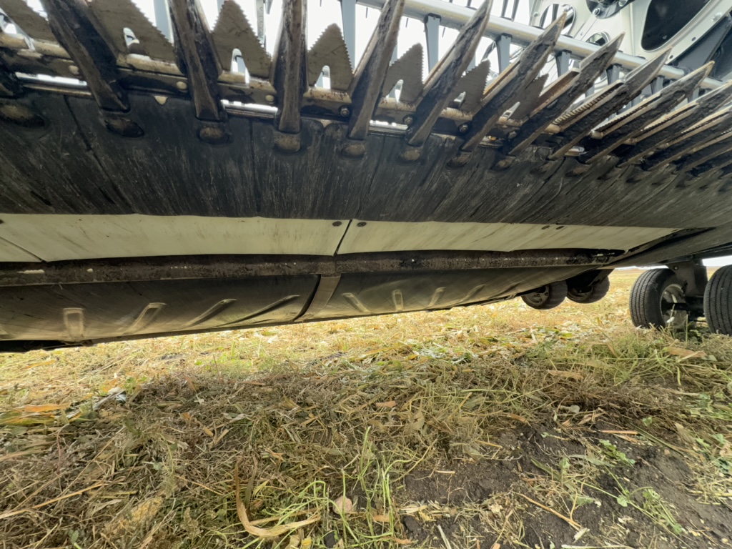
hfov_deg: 102.1
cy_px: 274
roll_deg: +2.7
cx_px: 366
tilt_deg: +4.8
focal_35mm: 14
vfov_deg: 85.7
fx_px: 296
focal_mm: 2.22
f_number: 2.2
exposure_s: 1/114
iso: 64
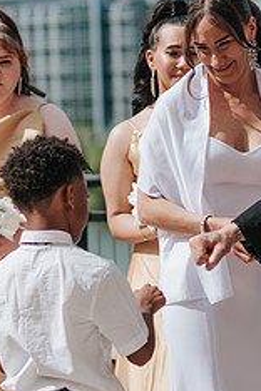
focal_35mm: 245
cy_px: 301
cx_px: 219
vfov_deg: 8.4
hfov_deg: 5.6
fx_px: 2664
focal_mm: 85
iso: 100
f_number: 2.8
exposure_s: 1/2000
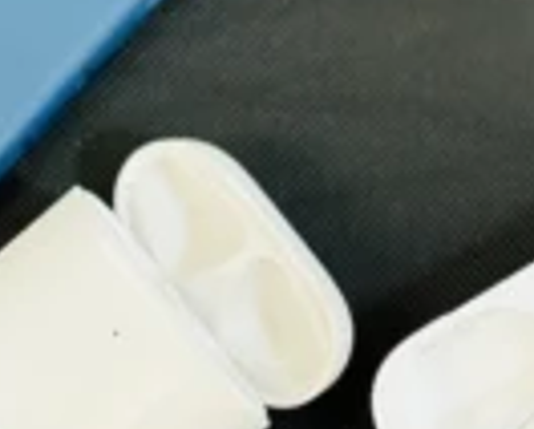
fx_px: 2248
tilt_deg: -82.0
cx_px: 243
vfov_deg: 10.7
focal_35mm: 142
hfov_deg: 13.5
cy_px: 514
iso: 320
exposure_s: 1/60
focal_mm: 6.86
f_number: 1.78
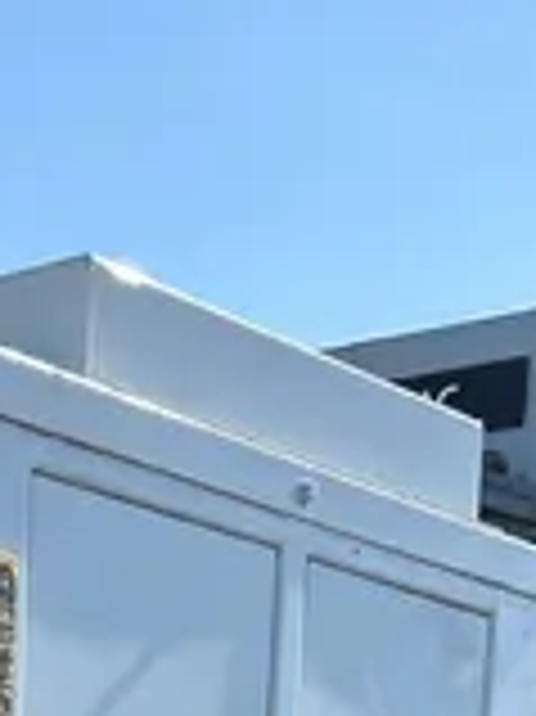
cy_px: 1524
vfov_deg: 13.5
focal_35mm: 120
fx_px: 2481
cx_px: -419
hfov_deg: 11.5
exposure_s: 1/3257
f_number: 1.5
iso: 50
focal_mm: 5.7
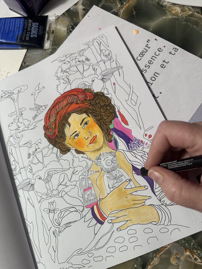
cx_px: 101
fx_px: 187
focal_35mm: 24
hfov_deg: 56.8
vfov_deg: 71.6
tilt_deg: -72.8
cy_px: 134
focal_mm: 6.86
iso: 160
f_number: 1.78
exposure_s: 1/50
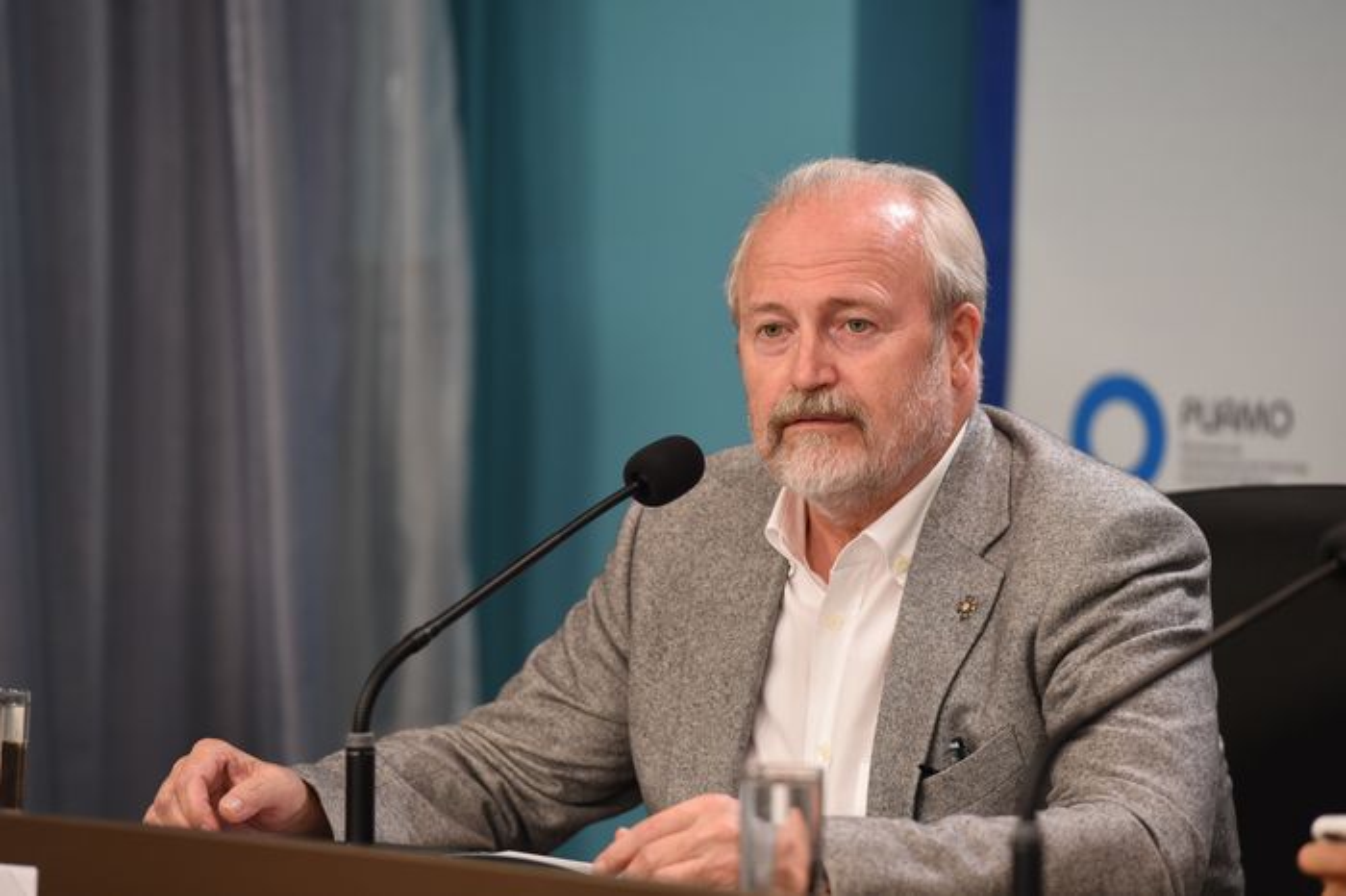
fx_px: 7474
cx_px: 673
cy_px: 448
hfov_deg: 10.3
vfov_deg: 6.9
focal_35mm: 200
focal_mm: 200
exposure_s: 1/320
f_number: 4.5
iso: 2500
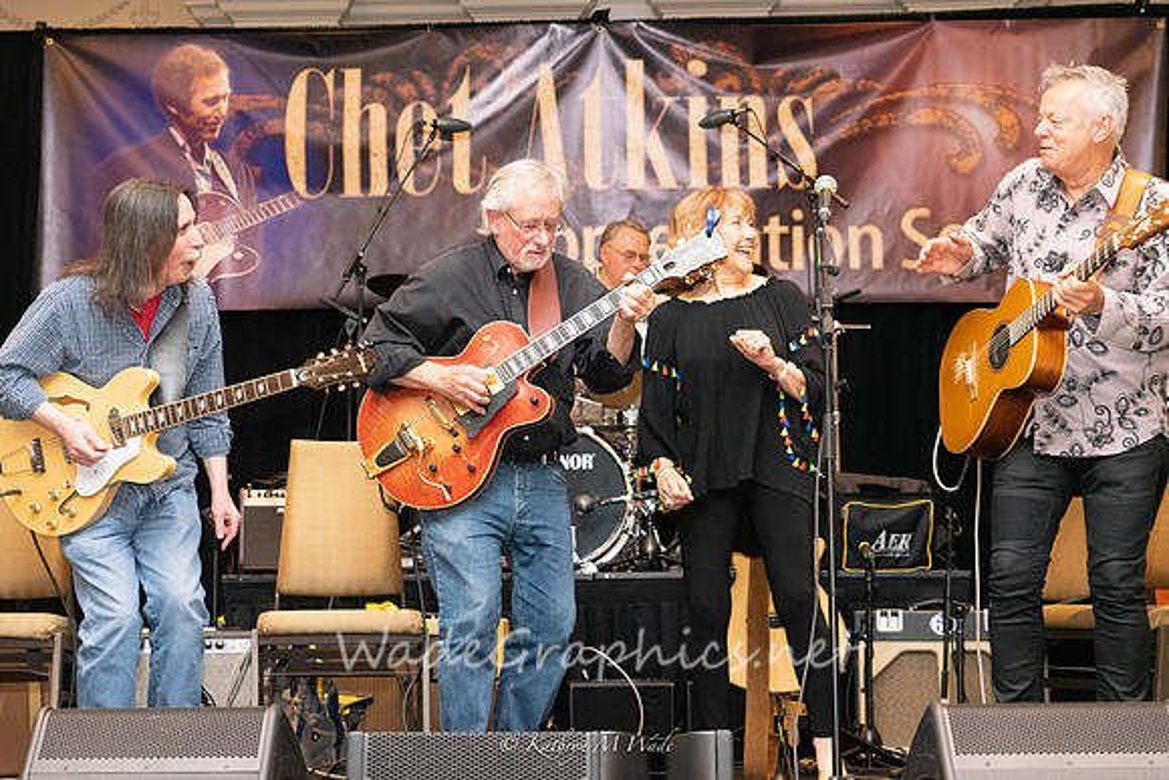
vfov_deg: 20.5
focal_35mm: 66
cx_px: 584
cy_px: 390
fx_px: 2154
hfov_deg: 30.4
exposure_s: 1/200
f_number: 6.3
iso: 6400
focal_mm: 62
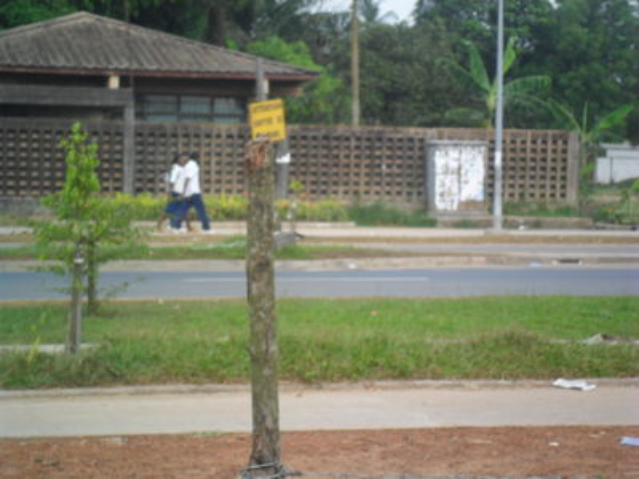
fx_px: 1994
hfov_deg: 18.2
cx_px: 320
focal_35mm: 108
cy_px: 240
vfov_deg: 13.7
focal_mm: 19.6
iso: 100
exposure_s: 1/180
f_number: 5
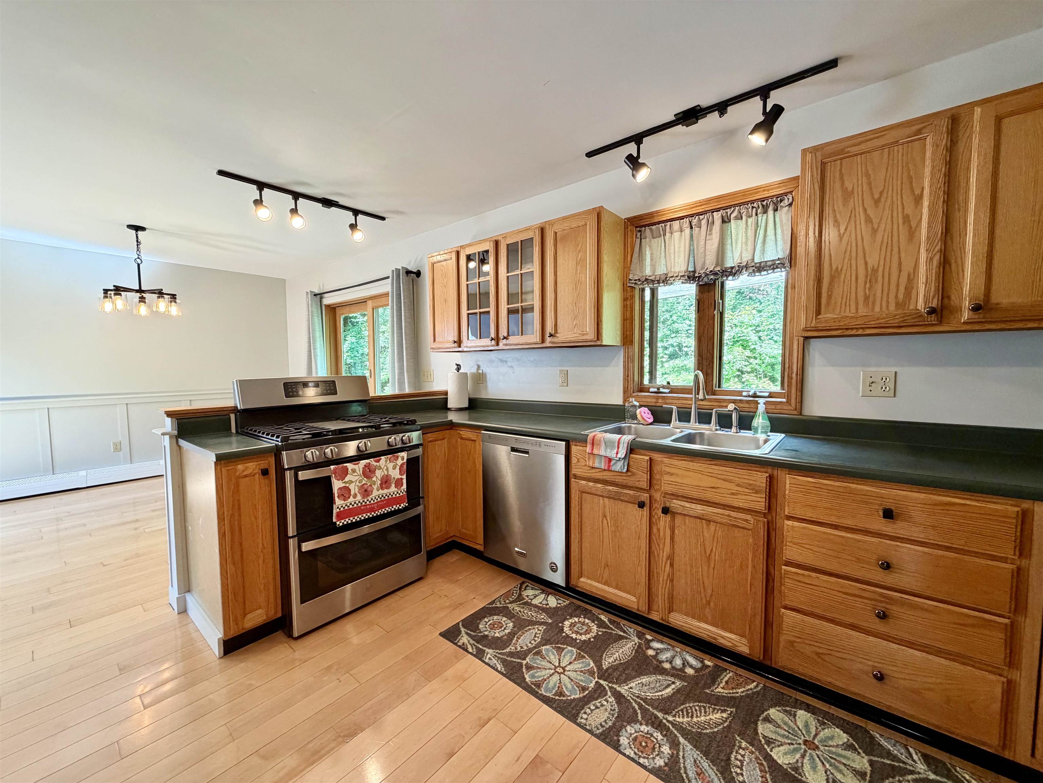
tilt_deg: -3.7
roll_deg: +1.2
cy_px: 392
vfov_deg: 85.7
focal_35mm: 14
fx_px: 422
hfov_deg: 102.1
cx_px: 522
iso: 200
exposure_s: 1/120
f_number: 2.2
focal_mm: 2.22
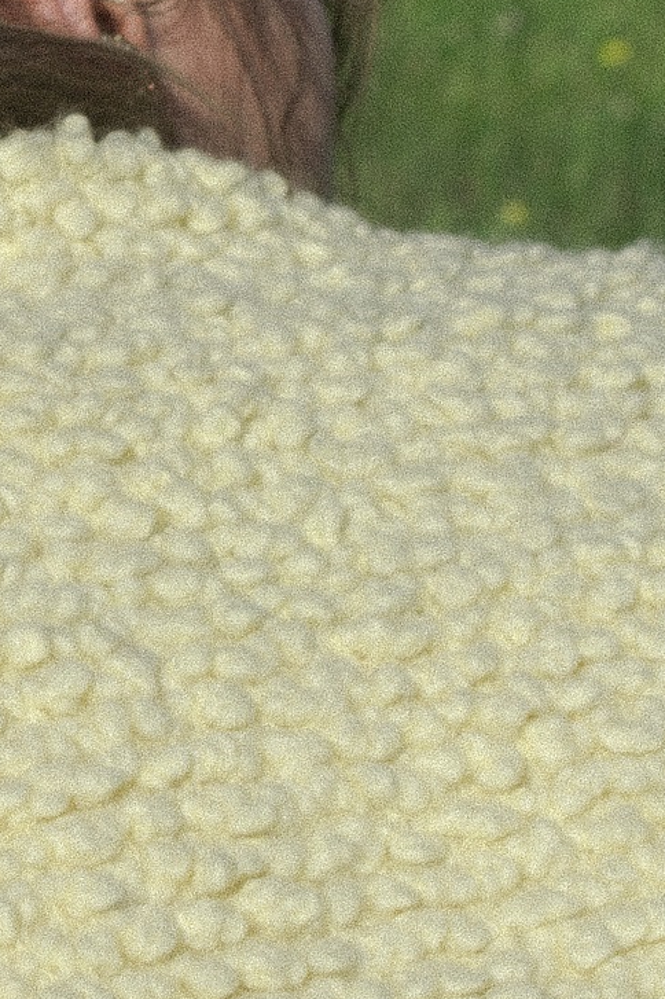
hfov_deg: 5.2
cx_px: -265
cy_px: 267
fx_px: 7254
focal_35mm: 262
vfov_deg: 7.9
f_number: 9
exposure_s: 1/320
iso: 100
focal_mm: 55
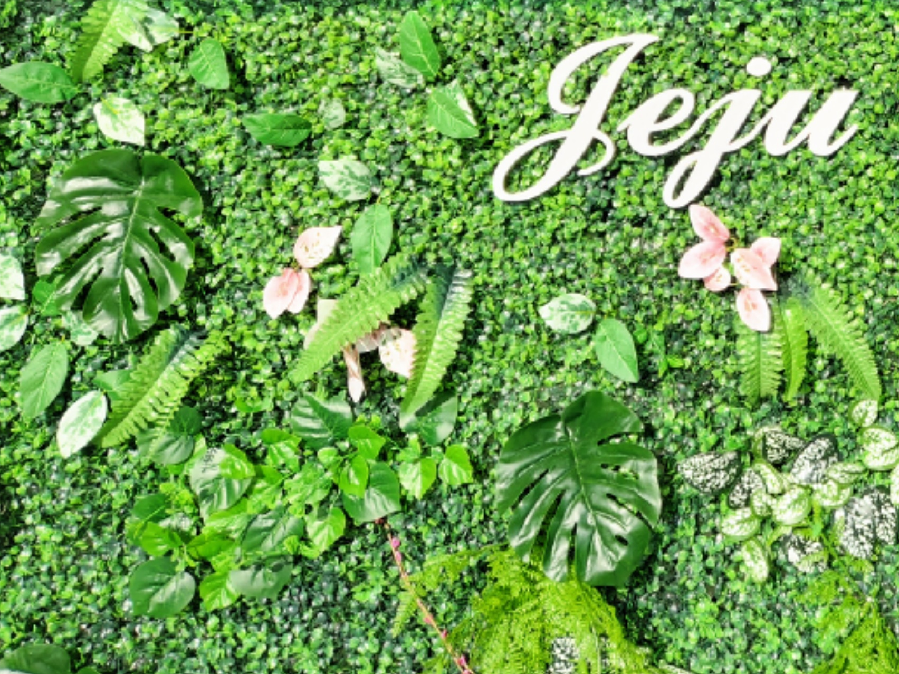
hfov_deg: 32.4
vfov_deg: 24.8
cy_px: -102
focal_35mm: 54
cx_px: 921
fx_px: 1402
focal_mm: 5.4
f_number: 1.8
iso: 20
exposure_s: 1/667
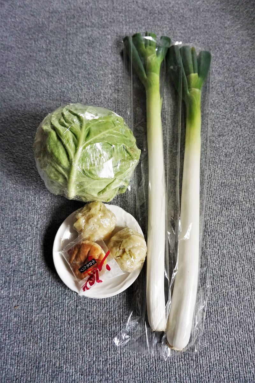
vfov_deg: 73.7
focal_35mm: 24
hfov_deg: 53.1
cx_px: 128
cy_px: 192
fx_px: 255
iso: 1600
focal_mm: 16
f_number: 4
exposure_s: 1/160
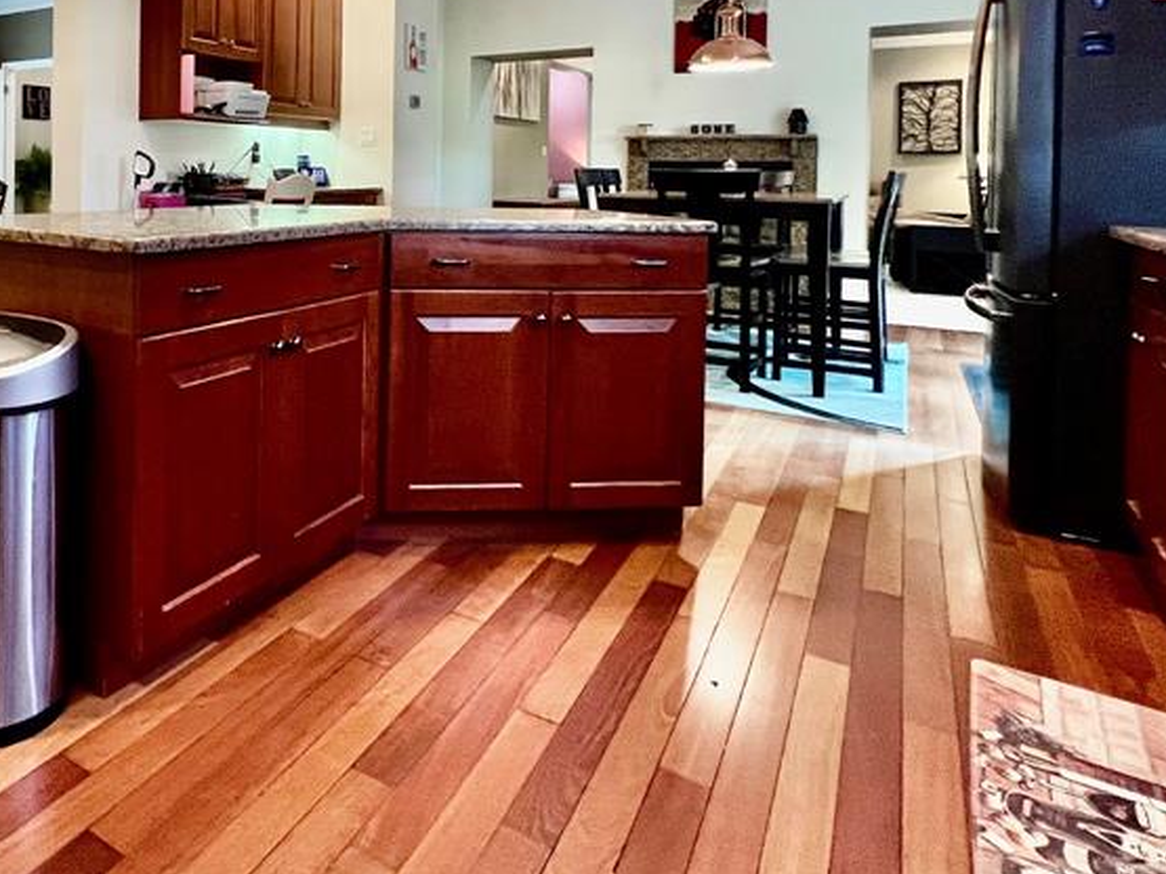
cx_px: 210
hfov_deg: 64.4
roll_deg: -0.8
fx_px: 808
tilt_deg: -0.6
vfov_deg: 53.1
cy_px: 174
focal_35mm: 24
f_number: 1.8
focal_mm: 1.57
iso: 320
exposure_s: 1/60
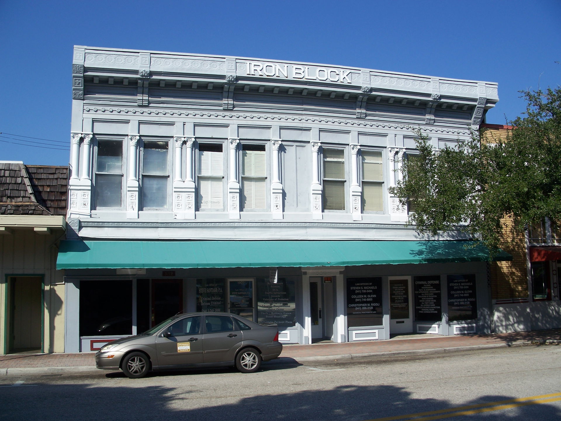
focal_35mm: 37
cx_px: 280
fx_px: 600
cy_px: 210
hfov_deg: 50.1
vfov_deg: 38.7
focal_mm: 7.8
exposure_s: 1/640
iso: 64
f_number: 4
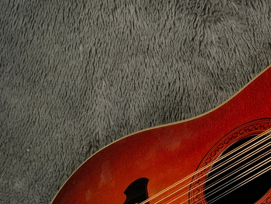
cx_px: 244
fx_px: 572
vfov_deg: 19.3
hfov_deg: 25.8
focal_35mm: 73
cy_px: 230
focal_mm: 3
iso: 64
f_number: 1.8
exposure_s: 1/104
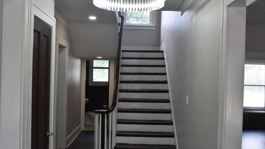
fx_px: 316
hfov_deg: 45.5
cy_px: 83
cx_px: 127
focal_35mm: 45
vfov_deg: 26.5
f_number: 6.3
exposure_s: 1/160
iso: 800
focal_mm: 26
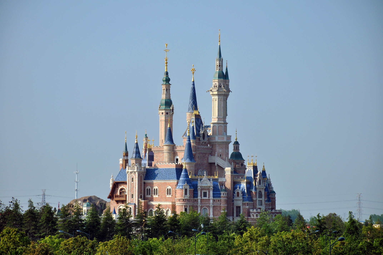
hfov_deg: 9.8
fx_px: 2231
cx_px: 192
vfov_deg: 6.5
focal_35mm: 210
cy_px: 128
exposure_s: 1/640
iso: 200
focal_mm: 140
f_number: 8
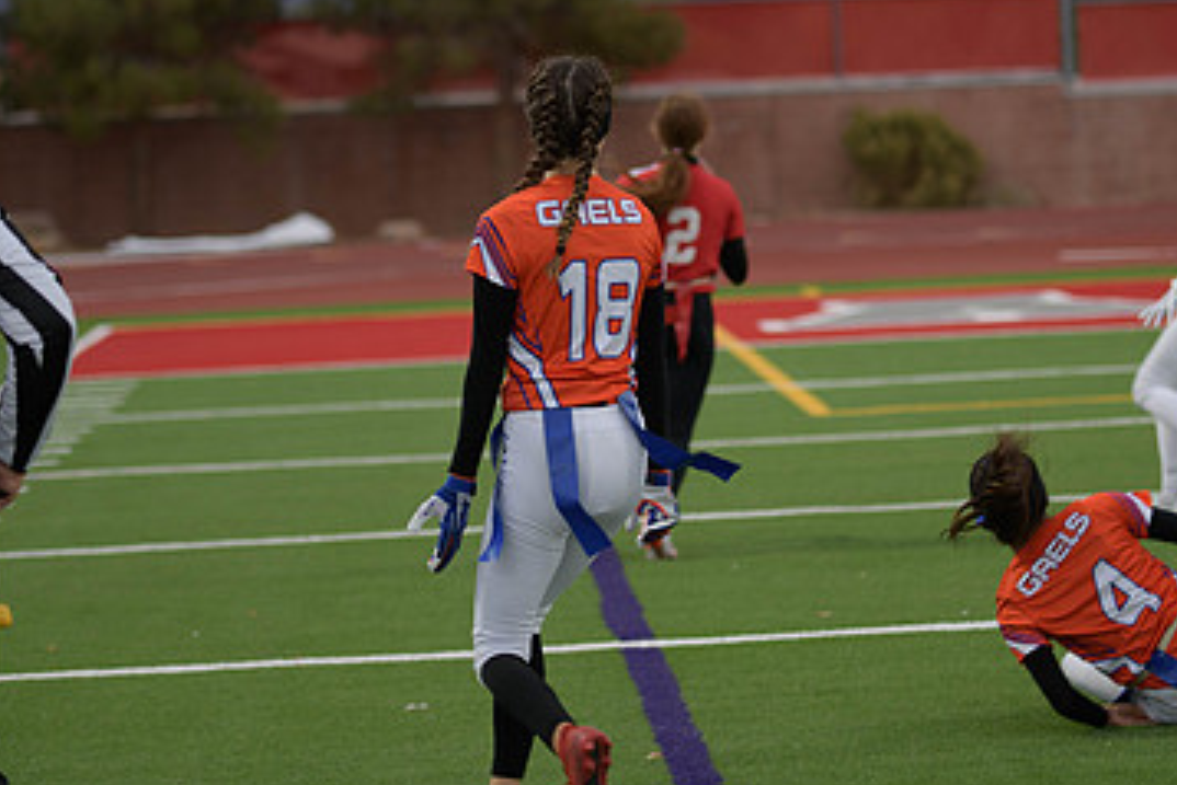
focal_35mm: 162
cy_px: 205
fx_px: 5298
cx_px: 631
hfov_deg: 12.7
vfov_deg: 8.5
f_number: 2.8
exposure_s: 1/200
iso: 220
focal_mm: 100
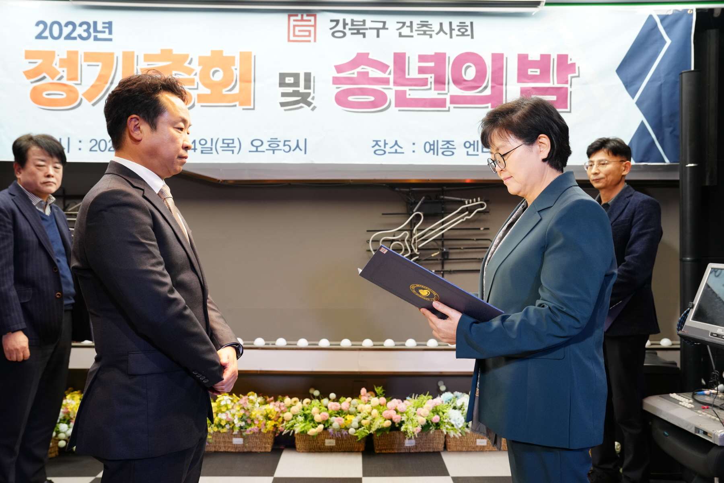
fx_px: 603
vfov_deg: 43.6
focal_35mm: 30
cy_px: 242
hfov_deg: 61.9
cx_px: 362
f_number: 4.5
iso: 1000
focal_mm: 30
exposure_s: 1/160
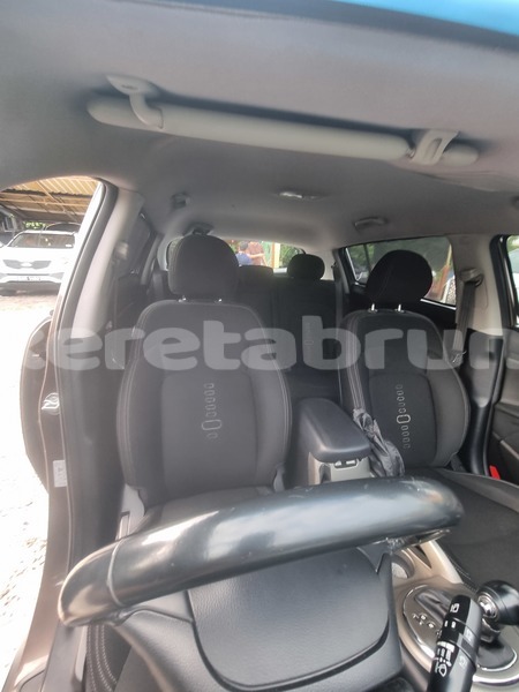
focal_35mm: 13
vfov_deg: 106.2
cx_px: 260
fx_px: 260
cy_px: 346
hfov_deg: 89.9
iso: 64
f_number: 2.2
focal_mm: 2.2
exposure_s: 1/50
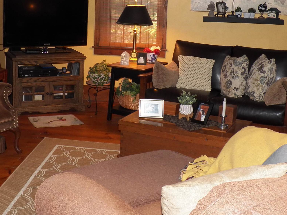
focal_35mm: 55
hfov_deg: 34.9
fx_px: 456
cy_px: 58
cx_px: 134
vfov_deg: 26.3
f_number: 2.8
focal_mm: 4.9
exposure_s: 1/30
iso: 125
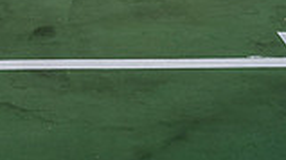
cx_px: 81
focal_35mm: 110
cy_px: -225
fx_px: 833
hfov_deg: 19.4
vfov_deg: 9.7
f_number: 4
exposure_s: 1/1250
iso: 100
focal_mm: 37
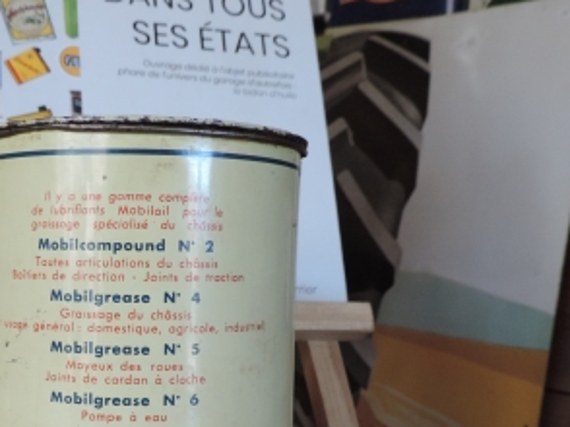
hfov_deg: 37.9
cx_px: 140
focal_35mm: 49
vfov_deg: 29.1
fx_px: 806
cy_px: 324
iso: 280
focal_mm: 4.3
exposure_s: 1/30
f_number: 3
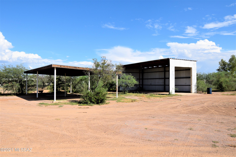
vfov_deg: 43.6
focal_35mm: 30
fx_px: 197
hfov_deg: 61.9
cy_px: 78
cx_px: 118
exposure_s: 1/500
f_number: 11
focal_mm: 20
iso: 200
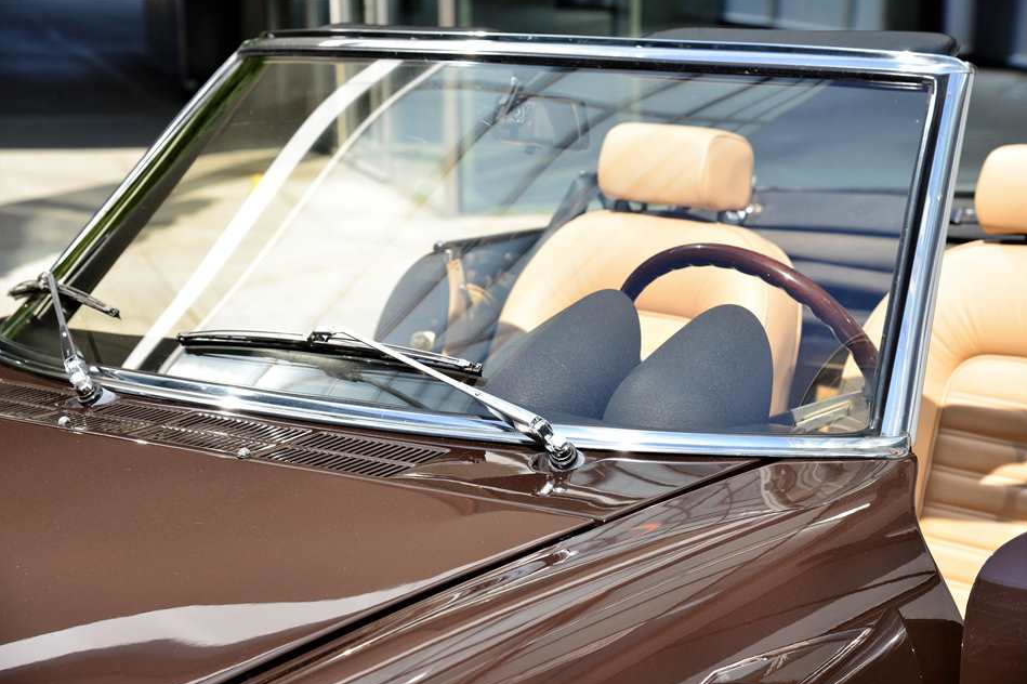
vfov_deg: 14.2
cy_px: 342
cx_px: 517
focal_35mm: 96
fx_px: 2738
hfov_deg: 21.2
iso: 125
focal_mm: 95
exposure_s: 1/125
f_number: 8
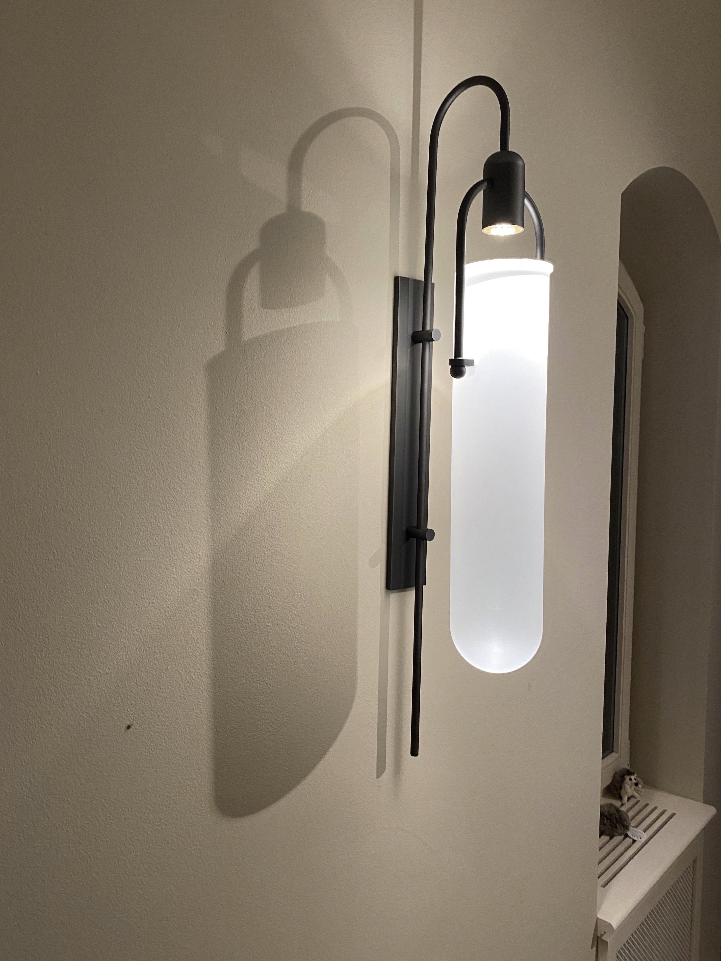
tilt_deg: -2.3
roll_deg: -2.1
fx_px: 750
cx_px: 365
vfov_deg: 65.3
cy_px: 465
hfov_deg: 51.4
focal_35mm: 27
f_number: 1.8
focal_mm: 4.25
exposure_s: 1/50
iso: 100
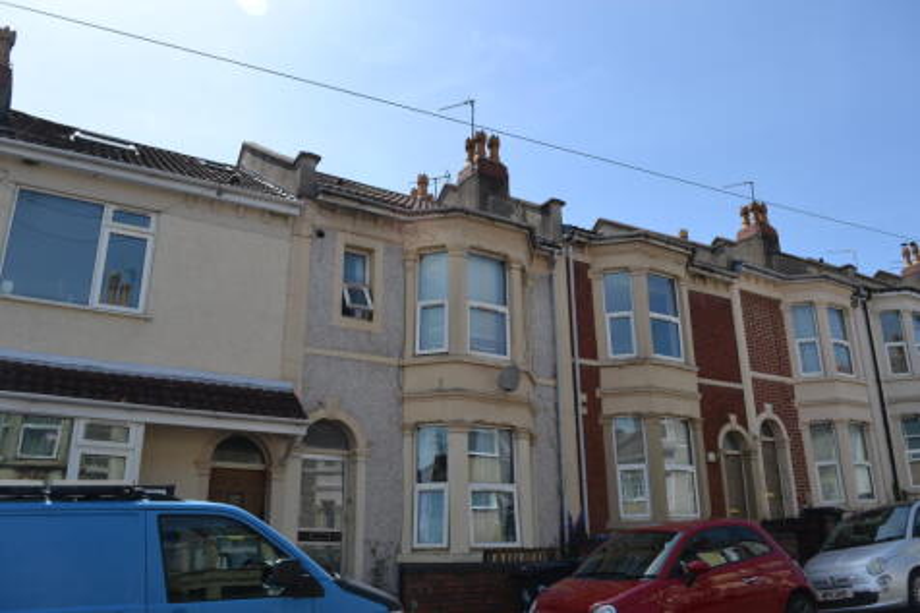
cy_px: 306
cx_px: 460
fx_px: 690
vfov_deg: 47.9
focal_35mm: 27
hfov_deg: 67.4
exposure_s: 1/250
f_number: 8
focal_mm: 18
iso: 100
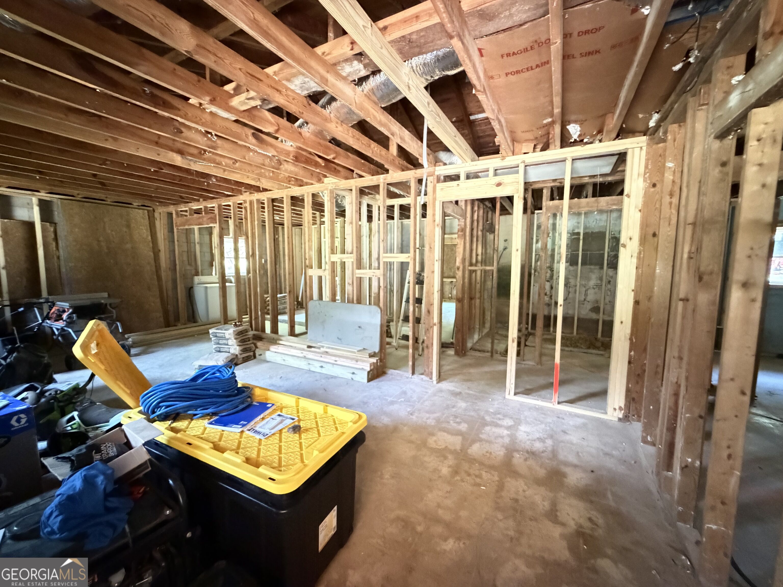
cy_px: 294
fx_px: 317
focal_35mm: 14
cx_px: 392
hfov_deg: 102.1
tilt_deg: -5.4
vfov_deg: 85.7
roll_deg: +0.2
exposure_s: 1/30
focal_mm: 2.22
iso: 3200
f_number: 2.2
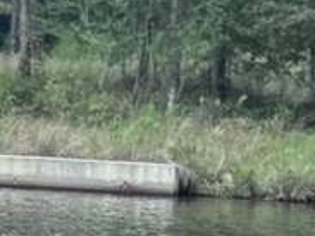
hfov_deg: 5.9
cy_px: 296
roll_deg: -4.3
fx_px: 3056
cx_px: 55
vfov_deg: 4.4
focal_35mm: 336
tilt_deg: -4.8
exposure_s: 1/1395
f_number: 1.78
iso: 64
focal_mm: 6.76
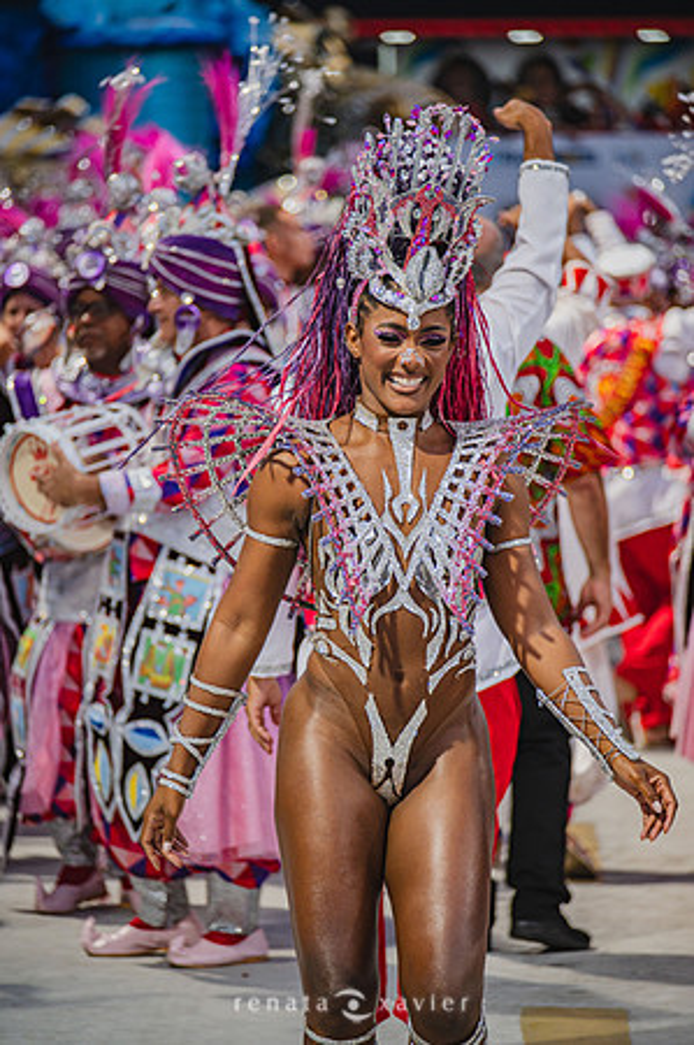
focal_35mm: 210
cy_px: 522
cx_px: 347
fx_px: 6086
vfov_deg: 9.8
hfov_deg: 6.5
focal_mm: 210
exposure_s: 1/250
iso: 800
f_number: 5.6
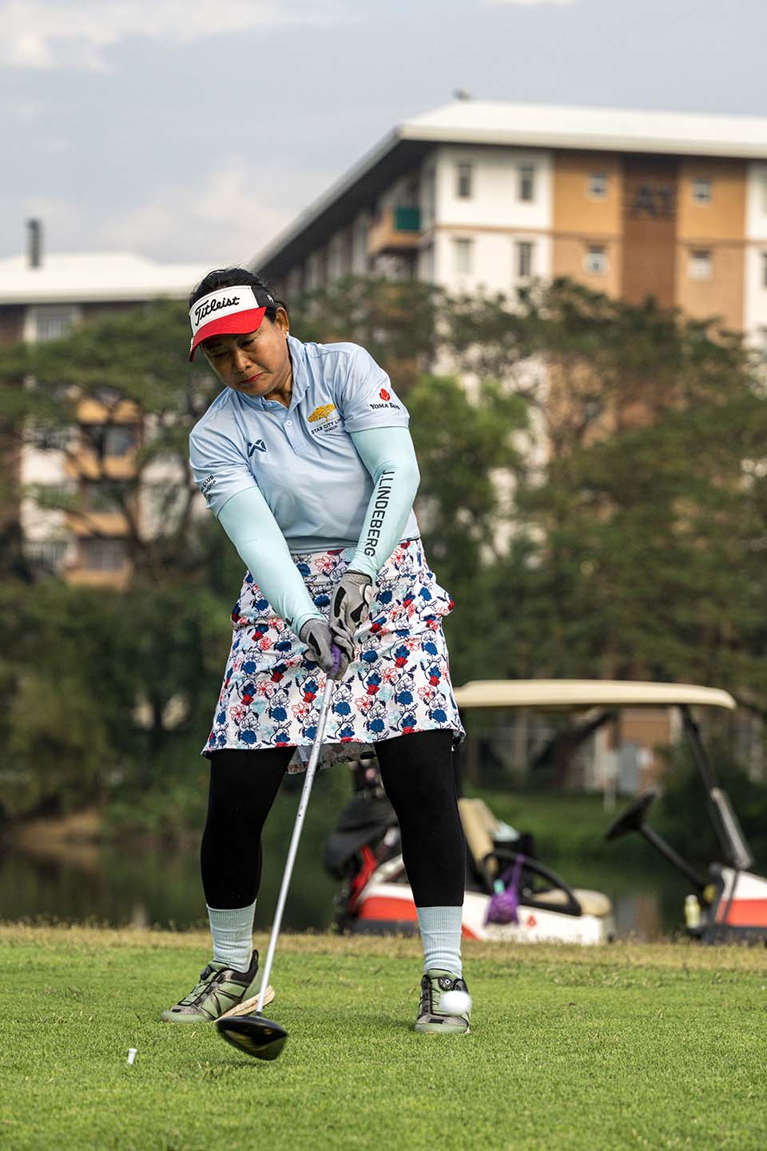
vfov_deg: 26.7
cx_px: 384
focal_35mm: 76
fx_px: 2429
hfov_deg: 17.9
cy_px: 576
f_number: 2.8
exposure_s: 1/4000
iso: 500
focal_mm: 76
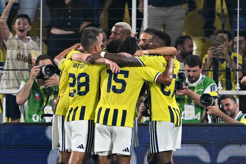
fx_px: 4100
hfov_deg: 3.4
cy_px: 82
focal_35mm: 600
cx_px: 123
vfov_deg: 2.3
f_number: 2.8
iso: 2500
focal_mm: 400
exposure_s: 1/2000
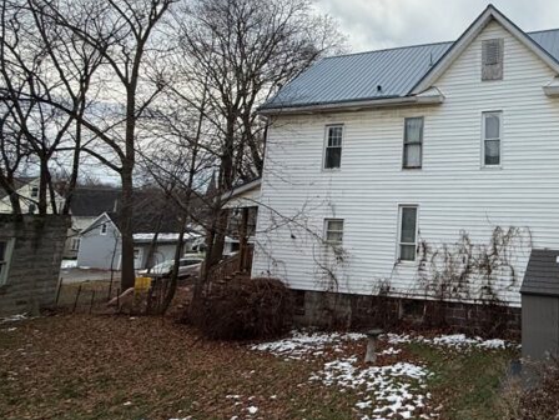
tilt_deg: +8.2
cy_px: 152
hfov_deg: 60.1
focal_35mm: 25
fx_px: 404
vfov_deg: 54.1
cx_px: 492
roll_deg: -1.8
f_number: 2.2
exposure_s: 1/510
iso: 50
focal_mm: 2.22
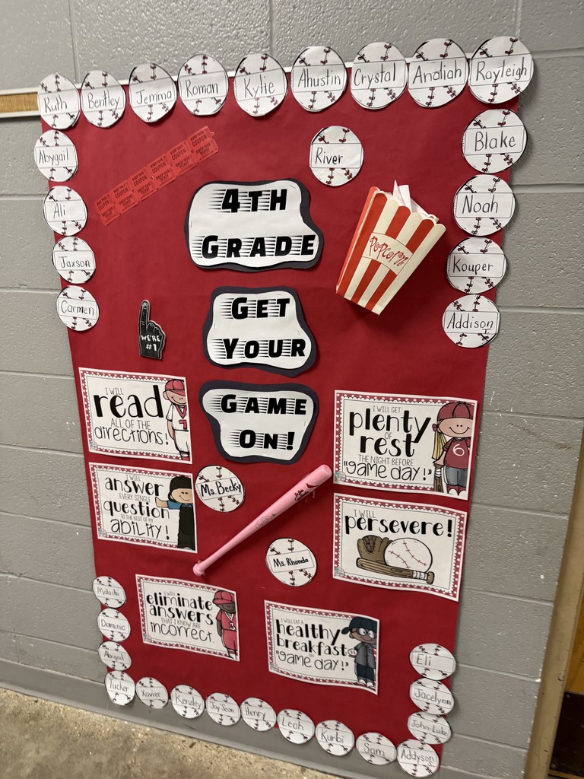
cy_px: 390
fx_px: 540
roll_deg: +1.4
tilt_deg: -13.4
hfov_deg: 56.8
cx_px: 292
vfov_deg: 71.6
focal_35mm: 24
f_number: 1.78
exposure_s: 1/60
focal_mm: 6.76
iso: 250
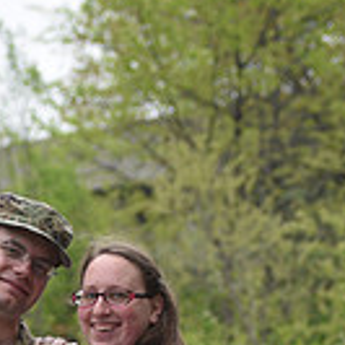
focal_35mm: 259
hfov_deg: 6.7
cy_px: 484
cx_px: 16
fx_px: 2920
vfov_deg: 6.7
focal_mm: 70
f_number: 3.2
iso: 200
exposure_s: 1/160
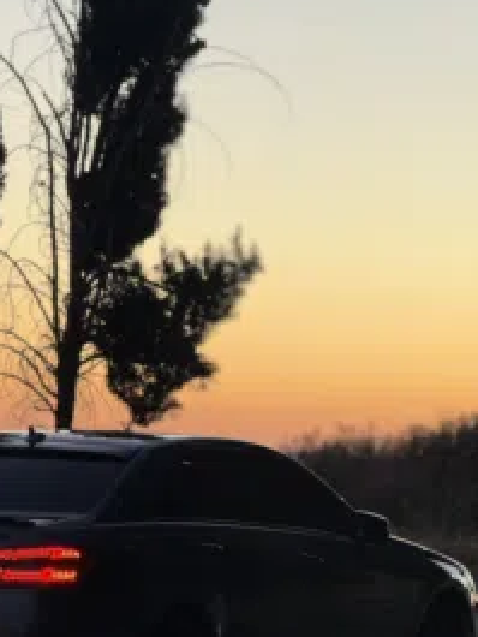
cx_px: 120
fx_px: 3330
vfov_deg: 10.9
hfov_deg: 8.2
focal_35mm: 181
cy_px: 421
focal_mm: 15.66
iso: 125
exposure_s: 1/100
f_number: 2.8
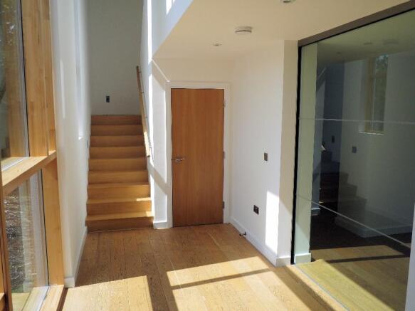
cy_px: 156
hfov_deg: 63.5
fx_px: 336
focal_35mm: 28
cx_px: 208
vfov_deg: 49.7
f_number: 3.2
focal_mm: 14
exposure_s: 1/1300
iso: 160
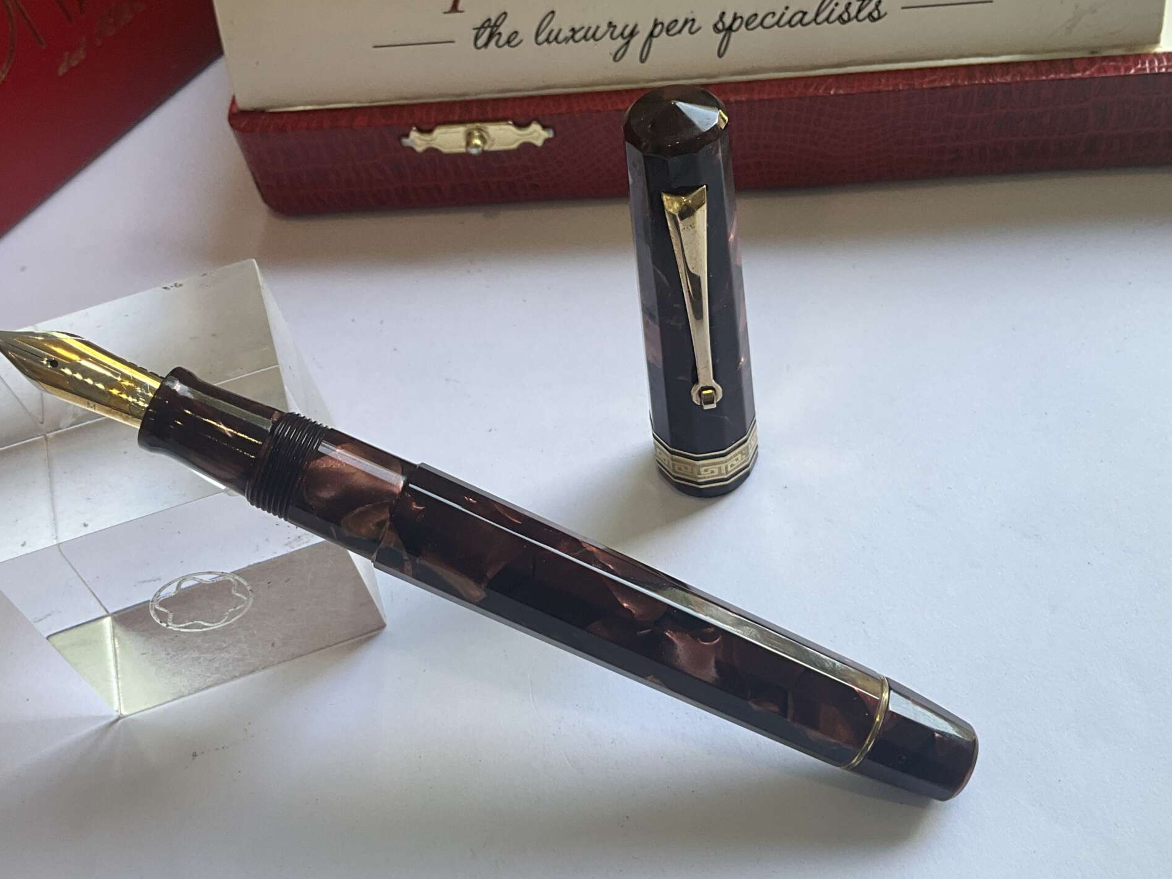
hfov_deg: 47.9
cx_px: 592
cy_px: 457
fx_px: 1320
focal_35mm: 39
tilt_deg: -53.0
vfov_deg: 36.8
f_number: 1.8
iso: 32
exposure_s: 1/100
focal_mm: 3
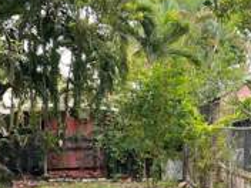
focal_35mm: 71
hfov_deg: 26.6
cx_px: 30
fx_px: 515
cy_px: 188
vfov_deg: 20.1
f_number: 1.5
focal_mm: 5.7
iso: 100
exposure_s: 1/121
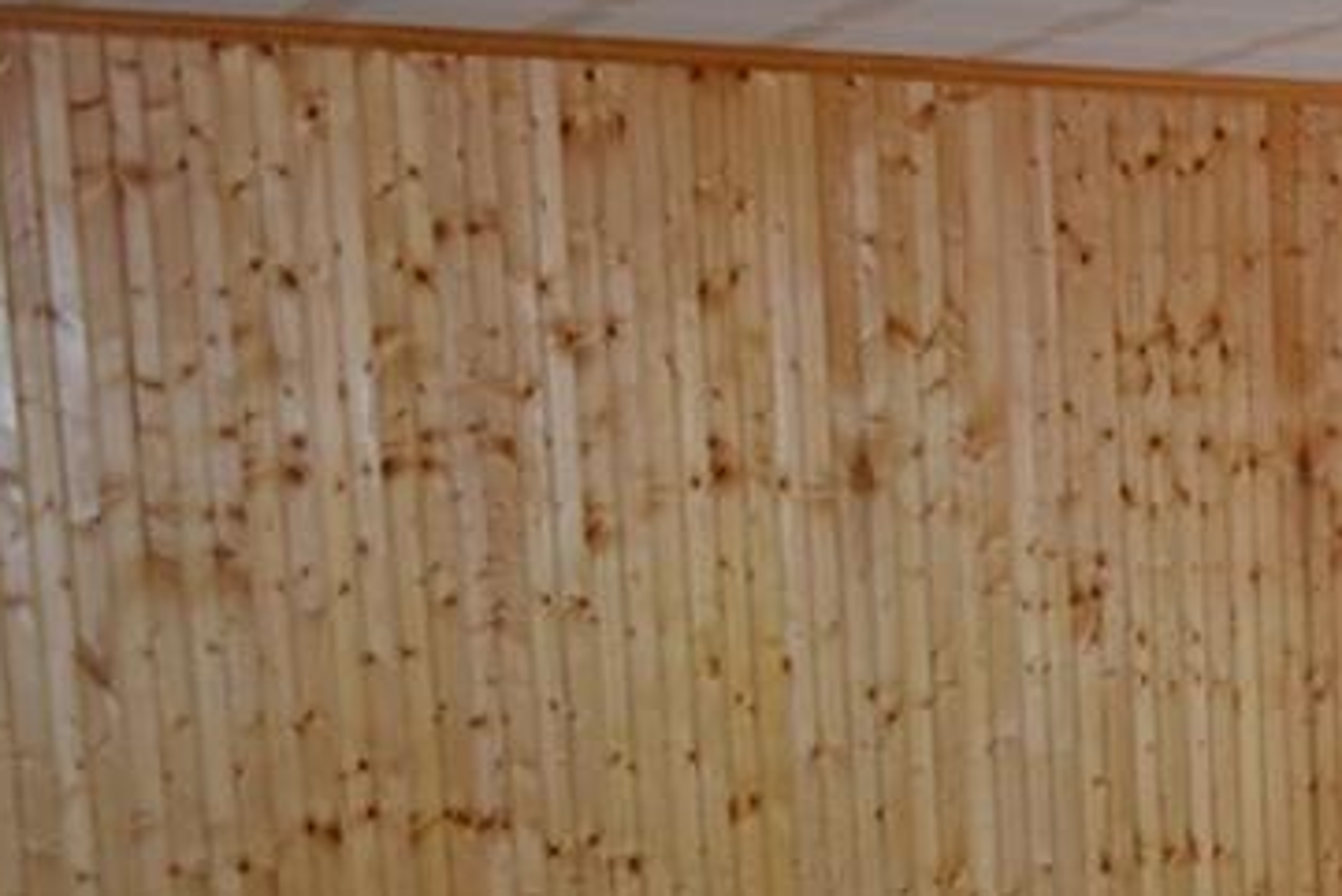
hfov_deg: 21.5
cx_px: 1766
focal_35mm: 85
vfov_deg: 15.5
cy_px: 1056
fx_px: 3170
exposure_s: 1/125
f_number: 4
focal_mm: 20
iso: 400
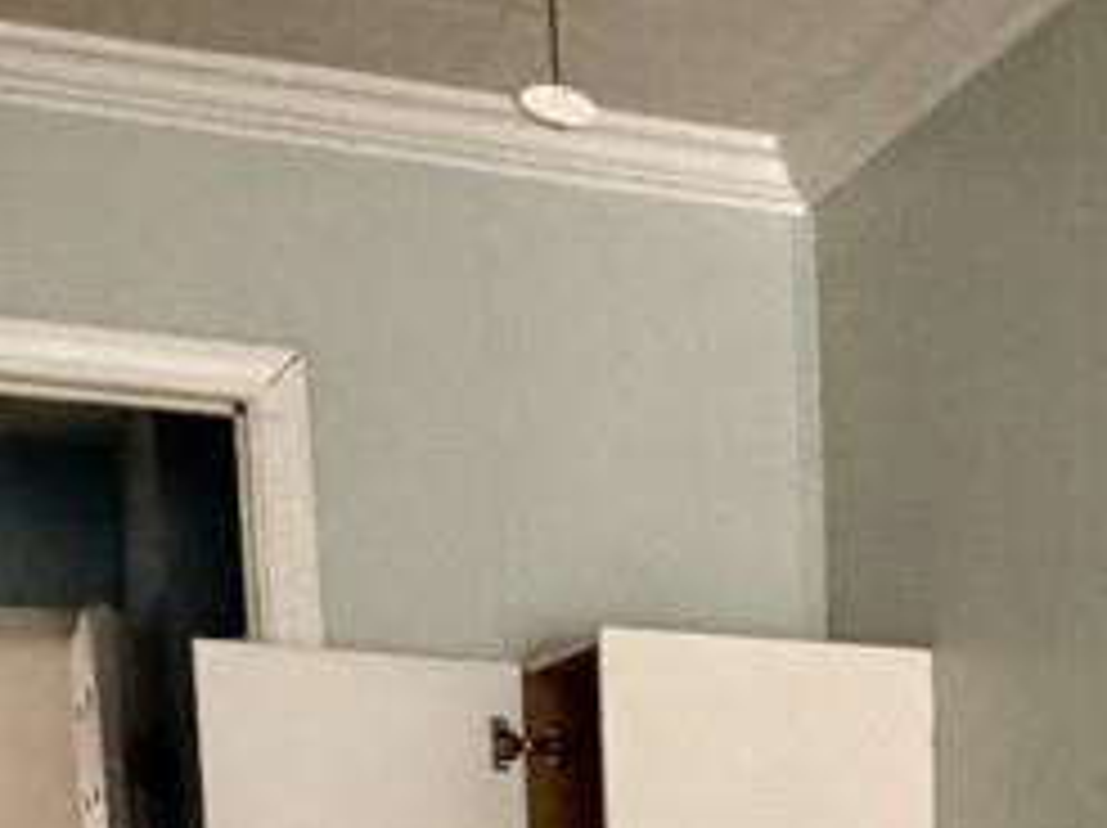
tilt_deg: -12.5
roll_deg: +0.7
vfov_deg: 15.2
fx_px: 2620
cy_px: 1557
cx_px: 1220
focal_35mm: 82
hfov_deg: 22.5
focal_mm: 2.22
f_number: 2.2
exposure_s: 1/60
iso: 1250
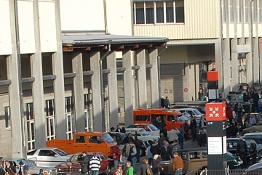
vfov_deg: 7.3
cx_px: 207
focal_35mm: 181
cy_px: 359
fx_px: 1319
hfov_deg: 11.3
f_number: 8
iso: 200
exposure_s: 1/320
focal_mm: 29
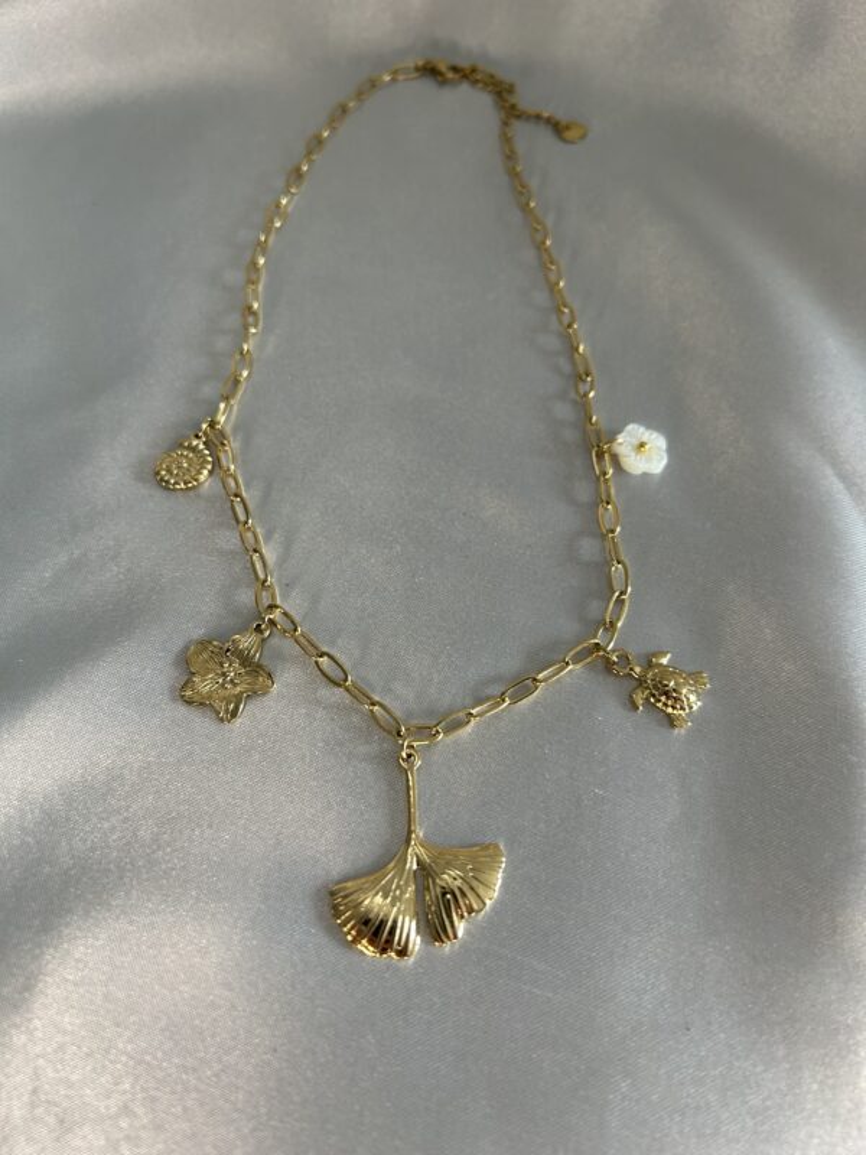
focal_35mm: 26
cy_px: 578
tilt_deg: -65.2
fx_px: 867
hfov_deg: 53.1
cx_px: 433
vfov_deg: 67.3
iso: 100
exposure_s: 1/100
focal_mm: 5.7
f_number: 1.5
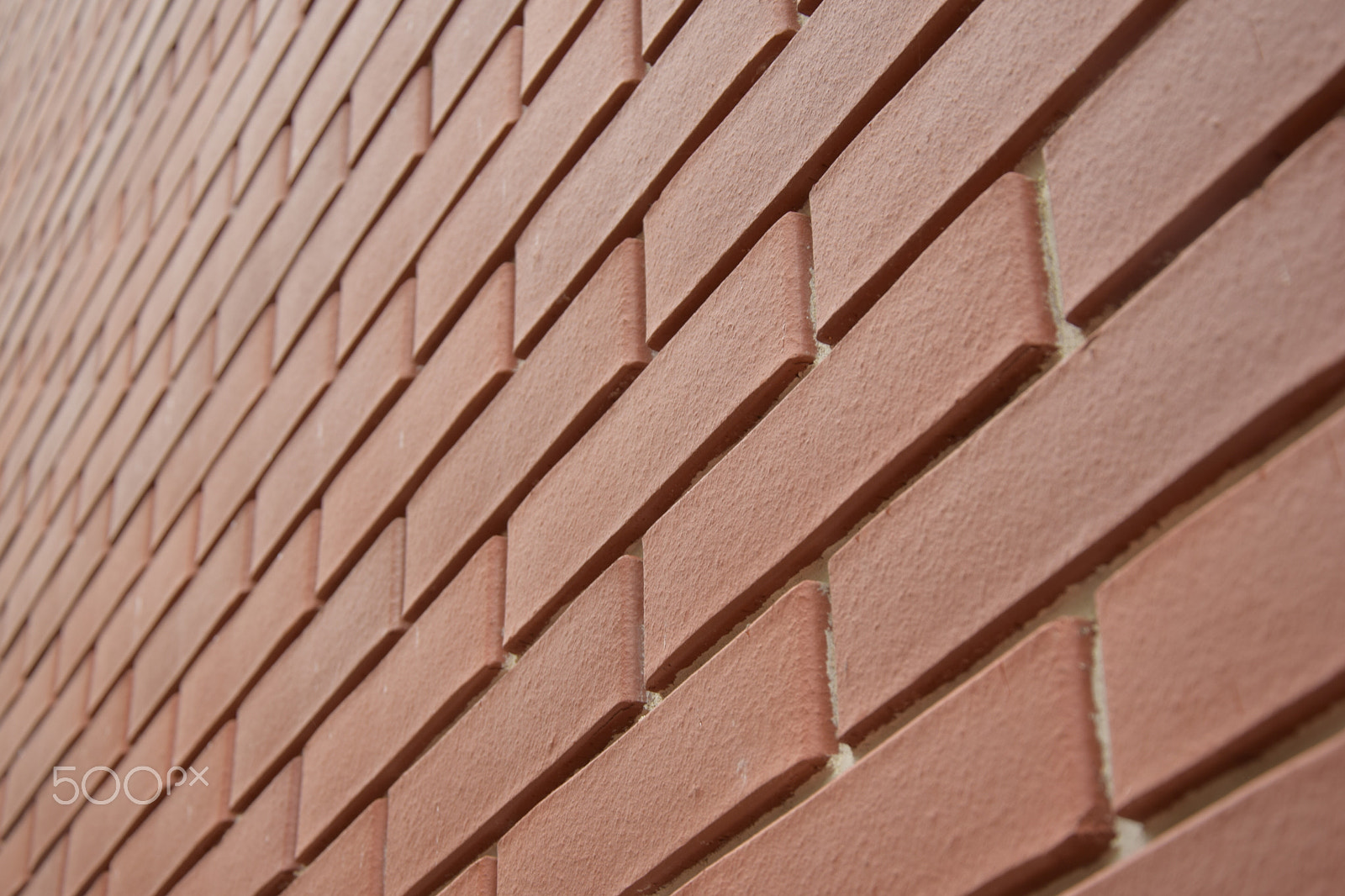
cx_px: 672
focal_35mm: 60
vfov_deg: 22.6
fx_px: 2241
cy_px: 448
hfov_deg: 33.4
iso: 100
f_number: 4.5
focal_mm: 40
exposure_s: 1/25
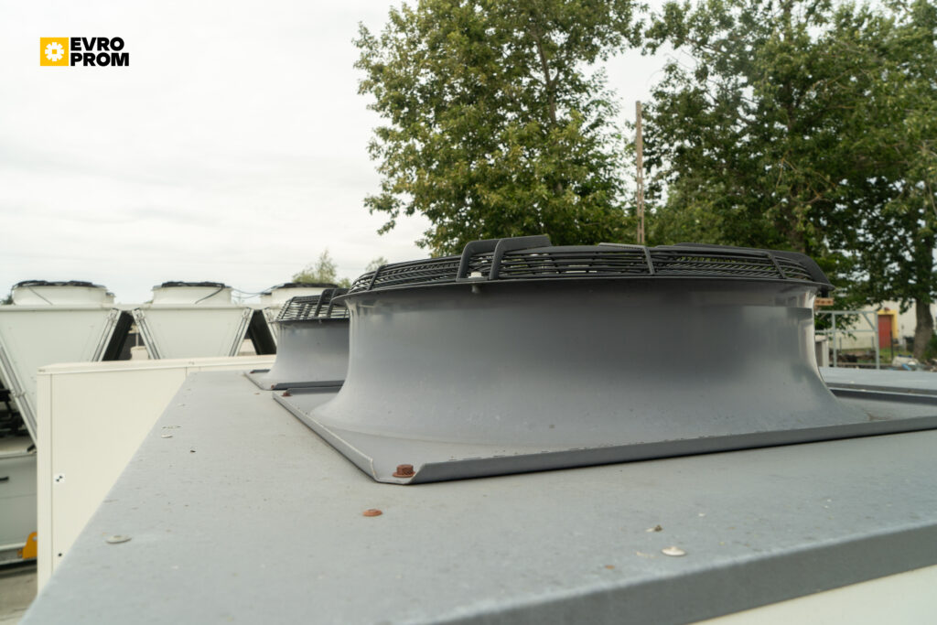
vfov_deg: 53.1
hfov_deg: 73.7
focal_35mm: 24
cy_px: 312
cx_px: 468
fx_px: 625
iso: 160
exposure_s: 1/160
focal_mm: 24
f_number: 8
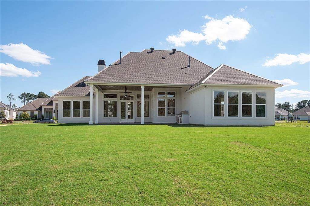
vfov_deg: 57.2
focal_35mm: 22
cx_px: 155
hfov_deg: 78.6
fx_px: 189
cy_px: 103
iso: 200
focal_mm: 22
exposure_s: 1/160
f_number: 10
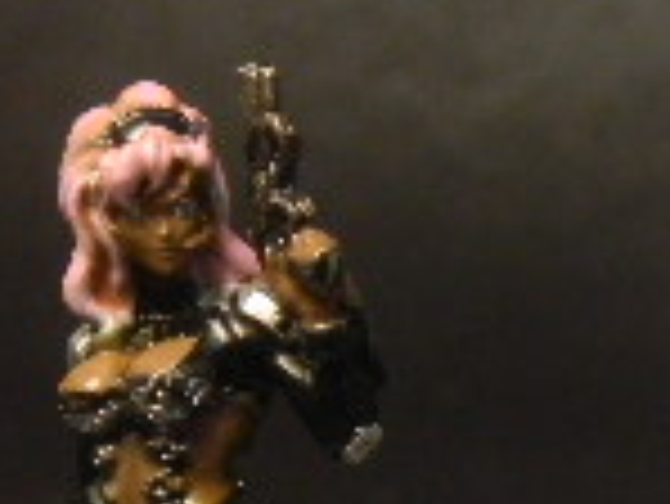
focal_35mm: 150
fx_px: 2906
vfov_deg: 9.8
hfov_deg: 12.9
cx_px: 742
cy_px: 580
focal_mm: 6.3
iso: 318
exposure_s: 1/30
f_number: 3.6
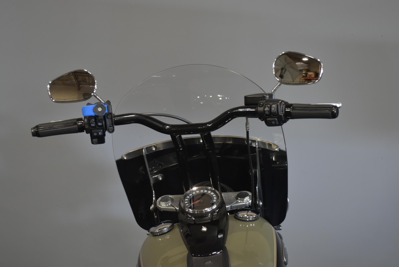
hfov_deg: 37.8
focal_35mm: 52
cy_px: 134
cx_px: 200
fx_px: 582
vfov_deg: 25.8
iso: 1100
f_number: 5
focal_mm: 35
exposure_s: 1/30
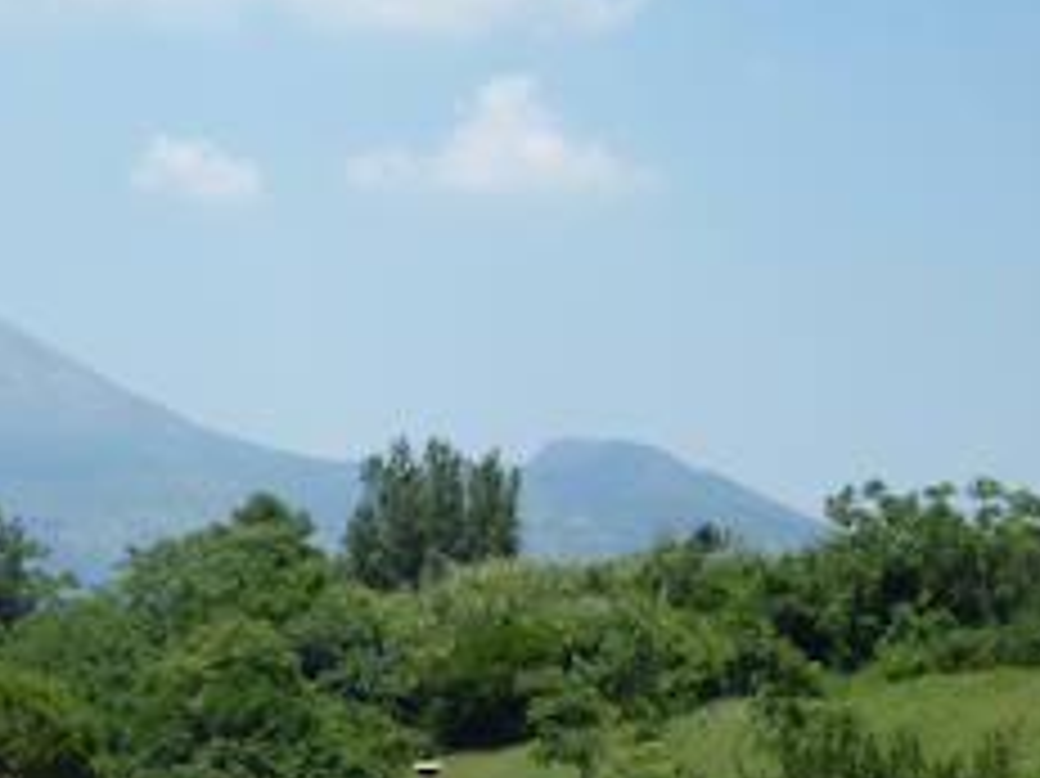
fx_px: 4624
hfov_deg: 12.8
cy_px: 436
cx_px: 167
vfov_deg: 9.6
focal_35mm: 154
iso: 100
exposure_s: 1/500
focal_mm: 16
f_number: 4.9
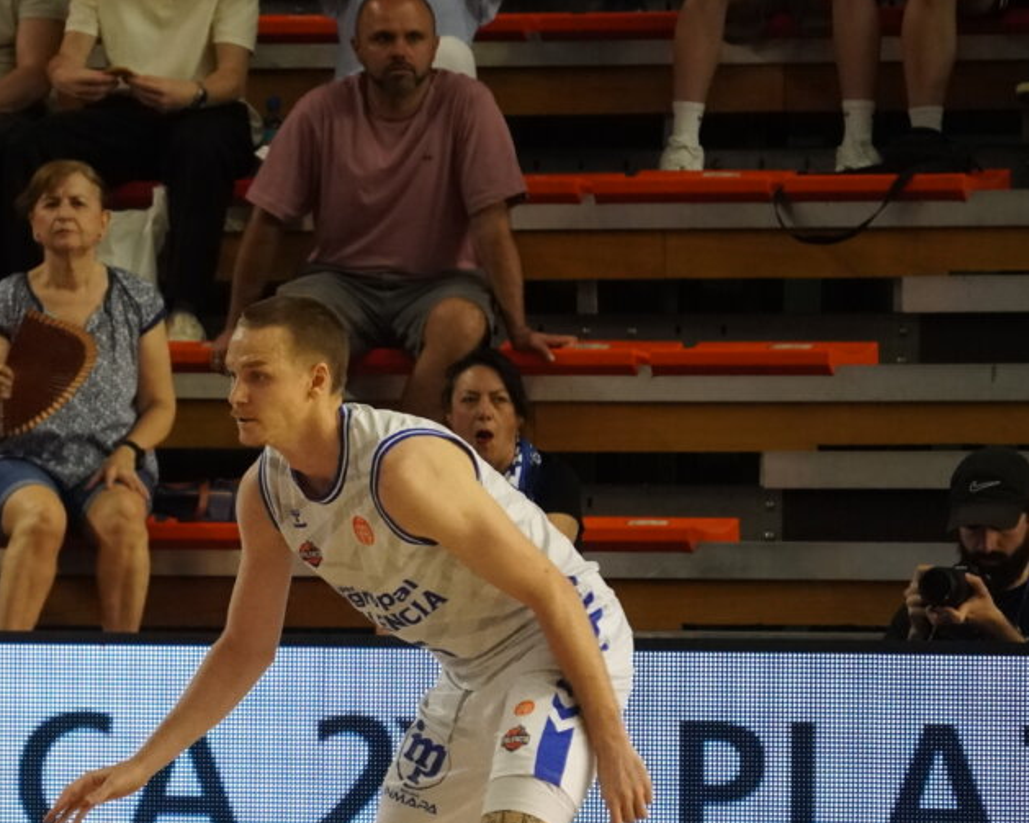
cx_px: 128
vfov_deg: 2.7
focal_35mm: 573
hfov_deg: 3.4
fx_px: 17448
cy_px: 590
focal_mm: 200
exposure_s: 1/1000
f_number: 6.3
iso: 6400
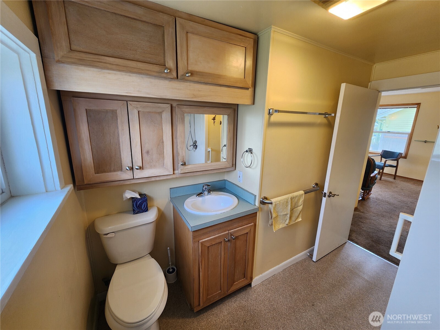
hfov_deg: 106.2
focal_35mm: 13
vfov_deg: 89.9
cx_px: 220
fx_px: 165
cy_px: 165
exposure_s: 1/60
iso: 100
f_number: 2.2
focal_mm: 2.2
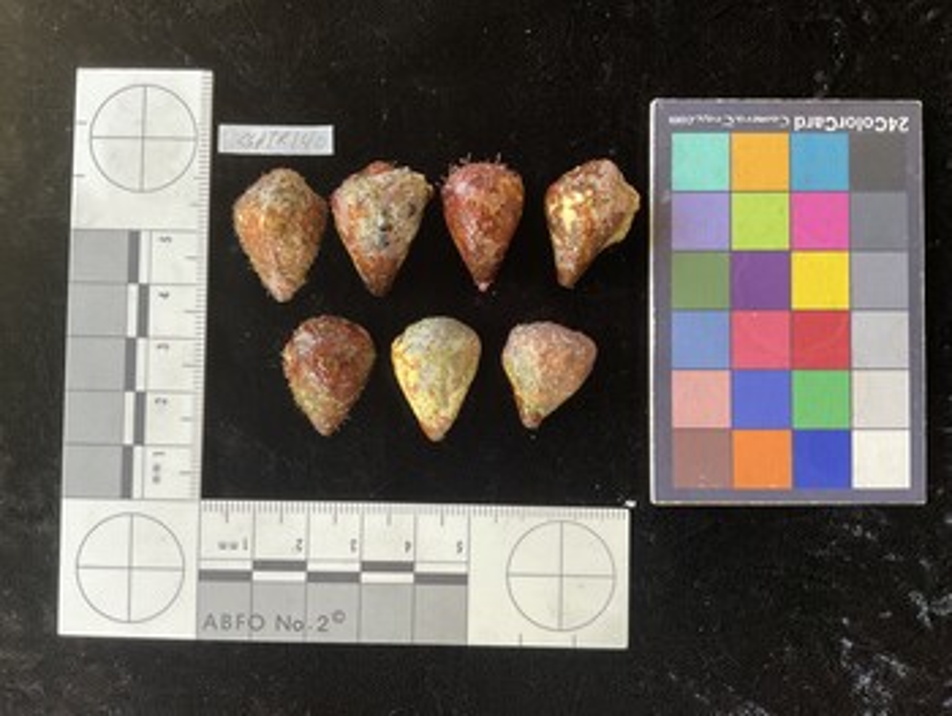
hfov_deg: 61.6
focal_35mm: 29
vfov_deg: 48.3
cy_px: 358
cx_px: 476
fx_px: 798
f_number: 1.8
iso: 125
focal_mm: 3
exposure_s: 1/60
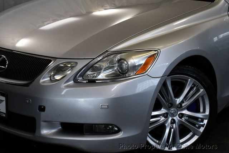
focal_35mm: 72
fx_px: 458
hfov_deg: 28.0
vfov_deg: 19.0
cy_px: 76
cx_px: 114
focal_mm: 36
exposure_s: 1/250
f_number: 4.8
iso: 720
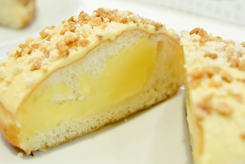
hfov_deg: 33.4
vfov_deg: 22.6
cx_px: 122
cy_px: 82
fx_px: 408
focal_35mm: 60
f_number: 10
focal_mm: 60
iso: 6400
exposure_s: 1/100
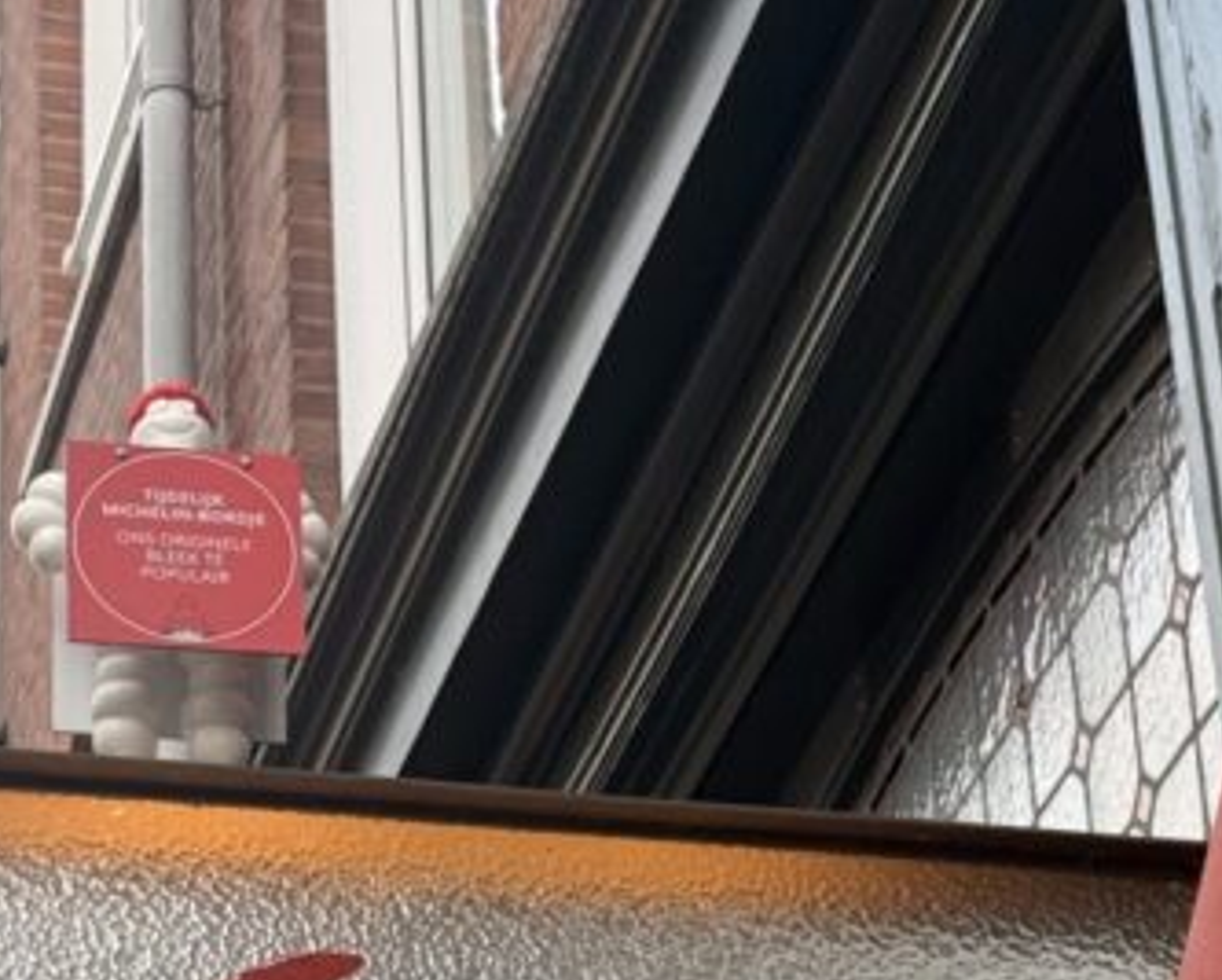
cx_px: 620
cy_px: 819
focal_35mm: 144
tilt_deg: +30.0
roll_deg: +2.8
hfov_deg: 13.4
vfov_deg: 10.7
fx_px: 5213
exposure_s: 1/242
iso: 125
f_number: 1.78
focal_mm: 6.76
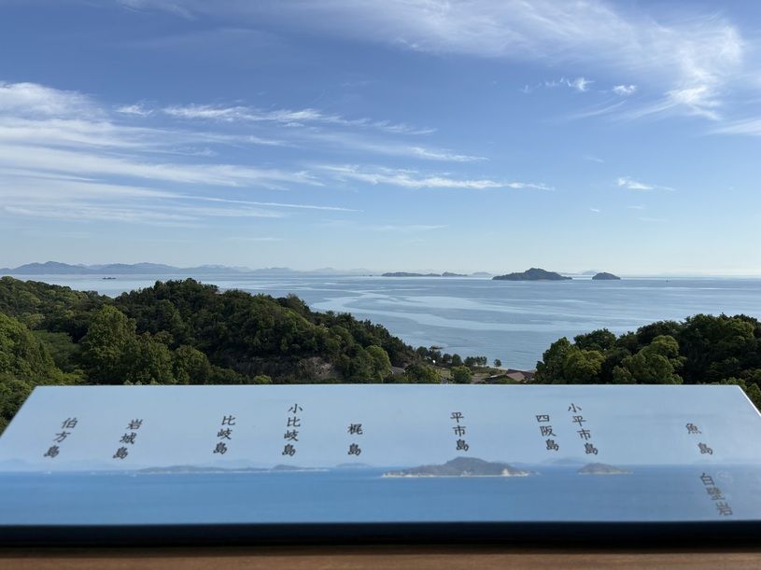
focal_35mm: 26
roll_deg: -0.3
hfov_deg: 67.3
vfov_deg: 53.1
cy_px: 285
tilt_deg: -1.4
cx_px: 380
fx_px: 572
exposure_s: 1/4854
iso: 50
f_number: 1.6
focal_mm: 5.96
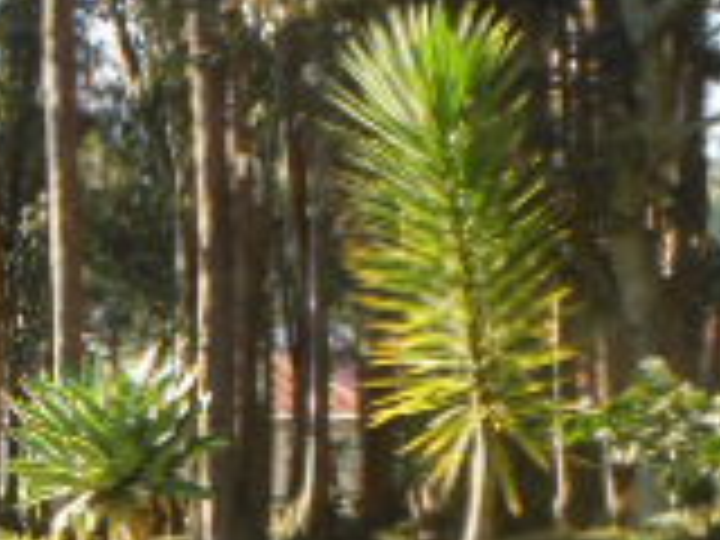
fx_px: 2746
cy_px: 446
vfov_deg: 11.2
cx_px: -428
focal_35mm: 132
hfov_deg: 13.8
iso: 125
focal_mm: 6
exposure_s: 1/160
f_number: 3.5
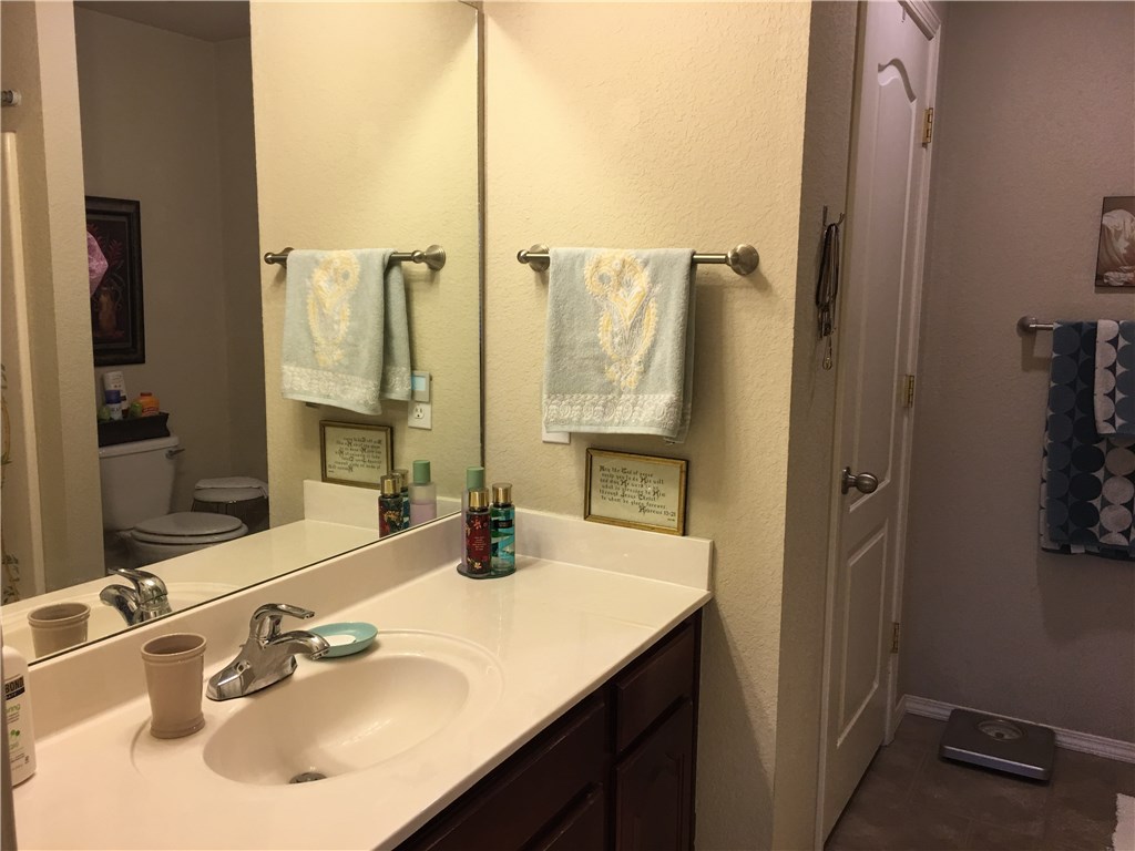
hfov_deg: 61.7
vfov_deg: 48.2
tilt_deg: -7.7
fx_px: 951
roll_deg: -1.4
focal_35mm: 29
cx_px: 568
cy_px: 426
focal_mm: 4.15
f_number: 2.2
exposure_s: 1/30
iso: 32
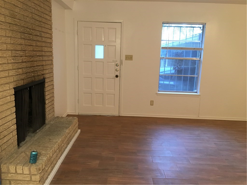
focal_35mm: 29
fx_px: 207
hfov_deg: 61.7
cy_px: 92
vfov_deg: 48.2
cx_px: 124
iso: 160
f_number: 2.2
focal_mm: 4.15
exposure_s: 1/30
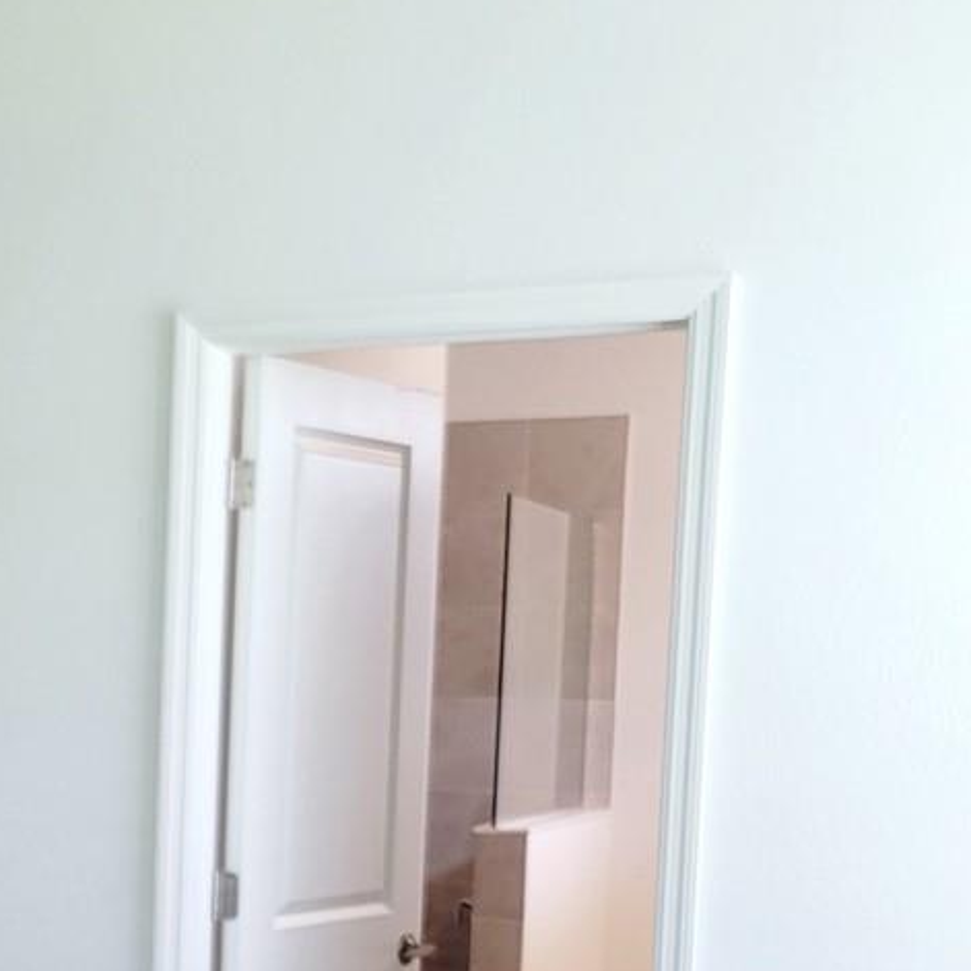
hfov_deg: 20.7
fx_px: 2380
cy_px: 897
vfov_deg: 22.4
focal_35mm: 75
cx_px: -342
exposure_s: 1/120
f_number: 1.8
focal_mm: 7
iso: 125
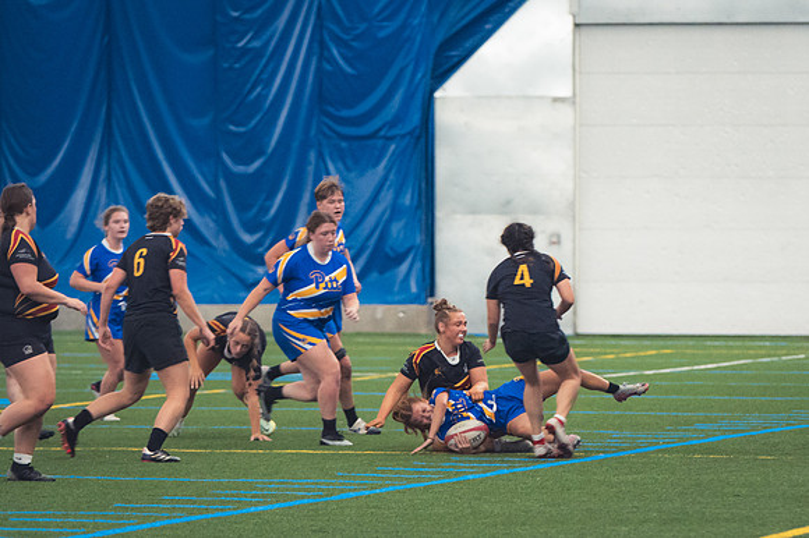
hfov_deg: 6.2
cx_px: 561
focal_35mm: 330
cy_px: 373
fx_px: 7420
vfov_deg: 4.2
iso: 2200
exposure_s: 1/320
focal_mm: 150
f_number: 2.8
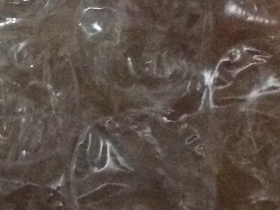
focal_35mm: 160
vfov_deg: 9.1
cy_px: -65
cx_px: -364
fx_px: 1294
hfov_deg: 10.7
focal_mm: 4.15
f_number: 2.2
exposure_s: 1/17
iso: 400
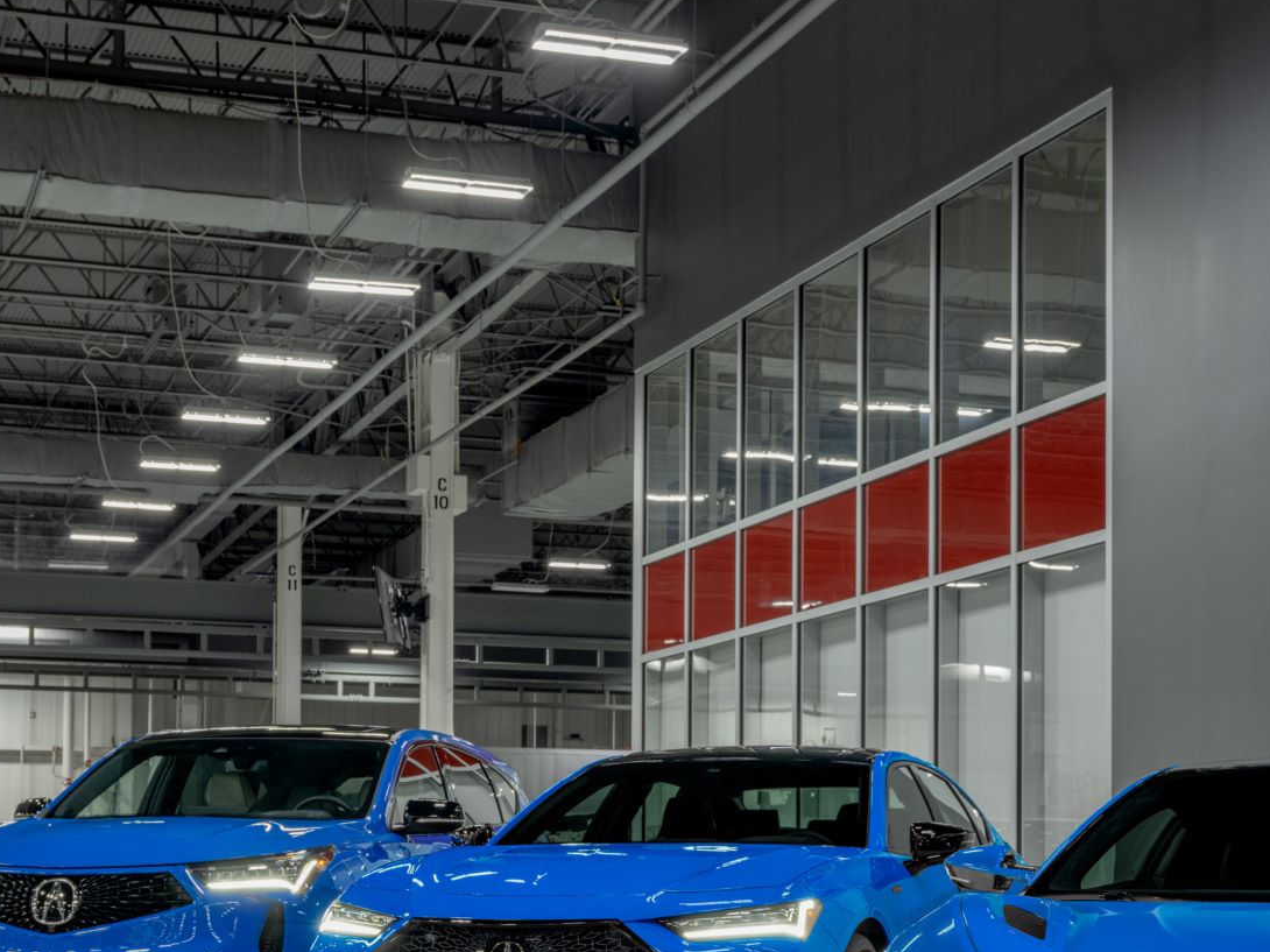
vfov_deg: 19.6
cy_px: 787
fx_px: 2714
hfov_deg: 26.2
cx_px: 828
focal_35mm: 74
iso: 320
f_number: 11
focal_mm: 53.6
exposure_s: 1/3
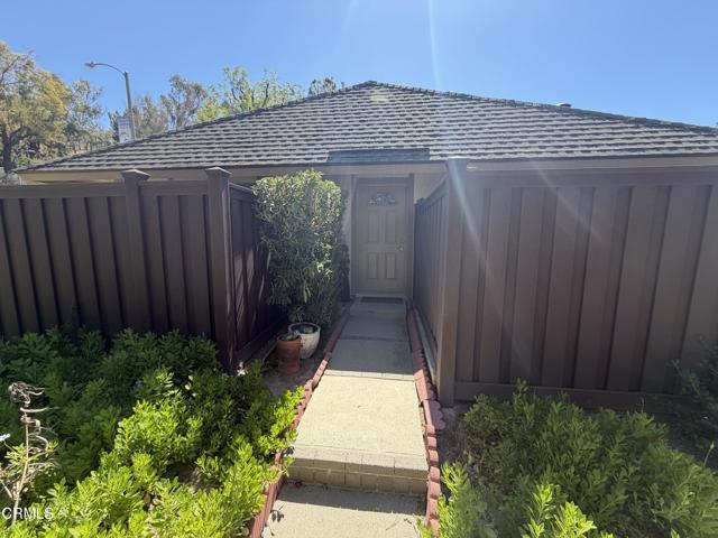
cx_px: 359
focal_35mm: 14
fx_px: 290
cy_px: 269
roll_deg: -0.2
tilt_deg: -5.9
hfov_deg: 102.1
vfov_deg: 85.7
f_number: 2.2
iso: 40
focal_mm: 2.22
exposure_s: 1/502
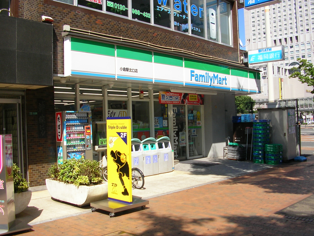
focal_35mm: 38
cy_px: 118
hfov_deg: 49.0
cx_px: 157
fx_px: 345
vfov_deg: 37.7
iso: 71
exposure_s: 1/482
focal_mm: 5.8
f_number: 4.1
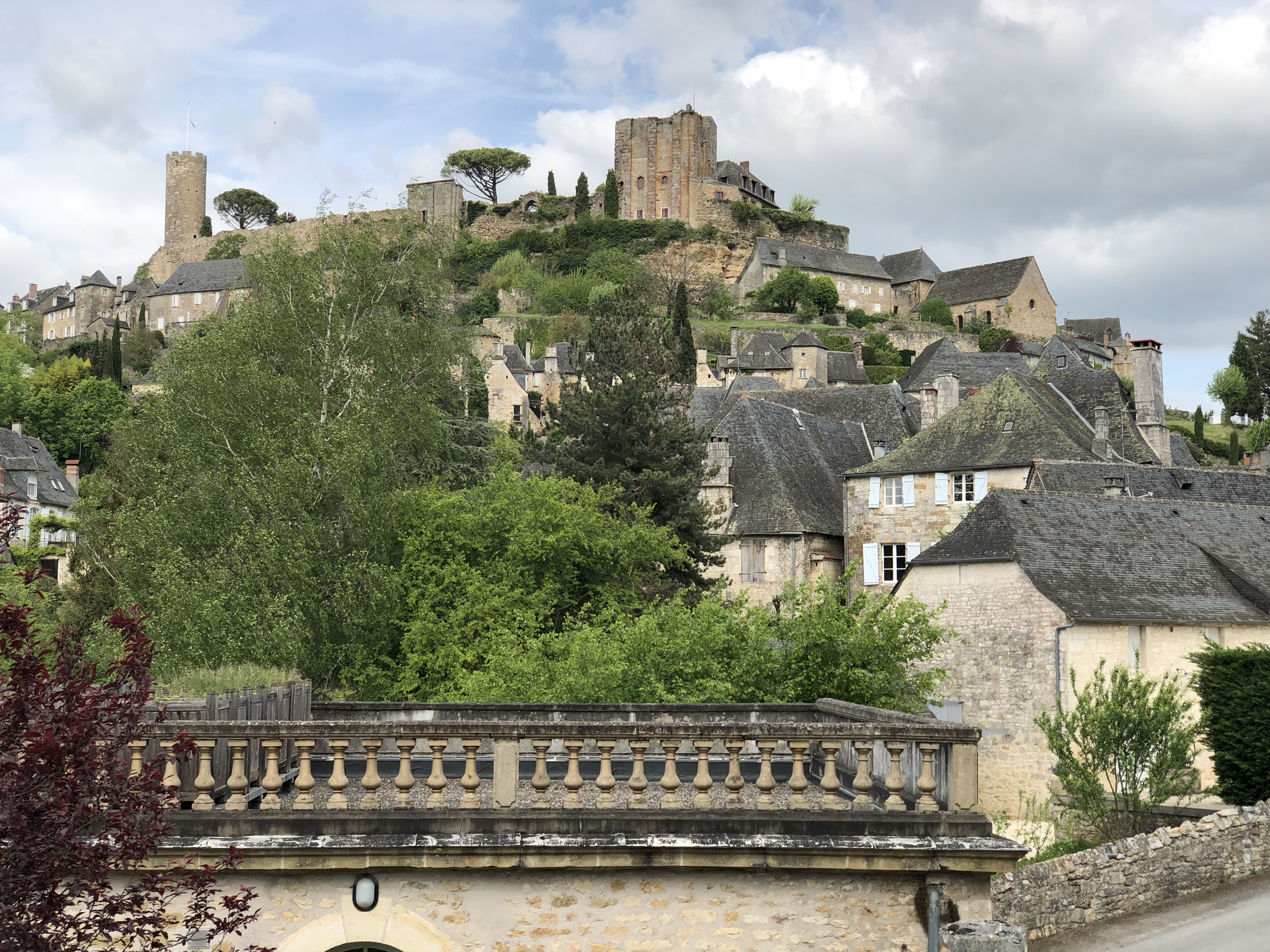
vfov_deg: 28.0
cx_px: 635
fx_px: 1908
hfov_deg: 36.8
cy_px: 476
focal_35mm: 52
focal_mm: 6
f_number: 2.4
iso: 16
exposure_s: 1/750
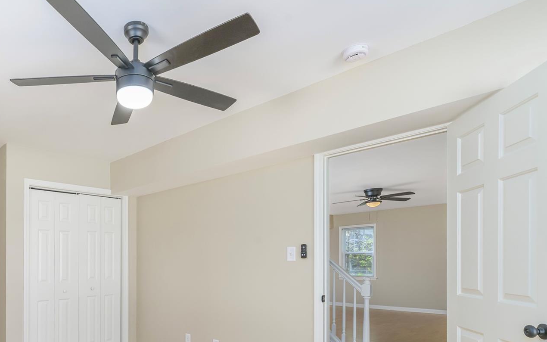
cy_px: 263
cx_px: 146
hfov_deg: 72.5
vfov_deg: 50.4
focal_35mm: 23
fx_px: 343
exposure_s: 1/100
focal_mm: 14
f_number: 8
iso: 320
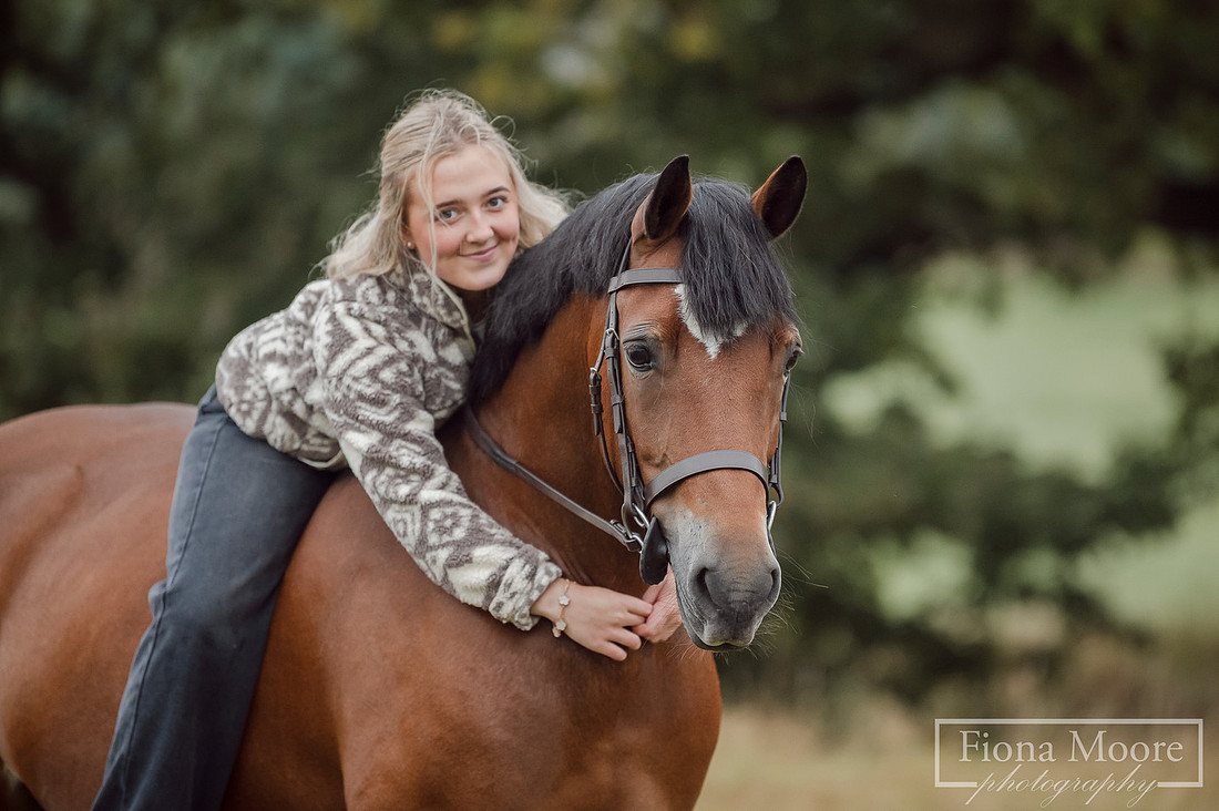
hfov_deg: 8.8
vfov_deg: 5.8
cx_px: 642
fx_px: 7960
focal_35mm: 235
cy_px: 376
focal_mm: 200
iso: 2800
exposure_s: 1/1000
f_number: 3.2
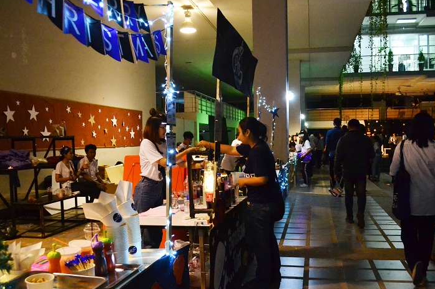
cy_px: 160
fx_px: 374
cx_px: 239
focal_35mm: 31
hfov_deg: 60.2
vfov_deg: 42.2
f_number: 4.5
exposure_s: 1/80
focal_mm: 18
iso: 3200
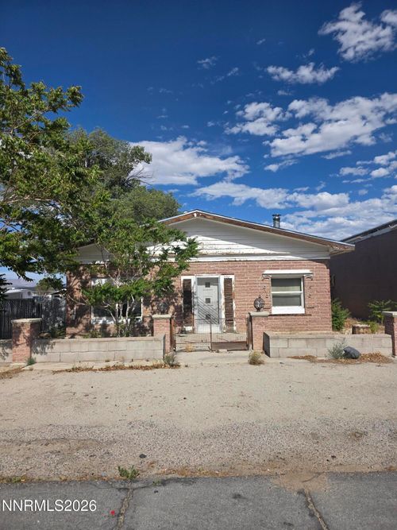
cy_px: 265
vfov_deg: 73.9
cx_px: 198
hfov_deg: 58.9
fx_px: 352
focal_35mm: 23
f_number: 1.7
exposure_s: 1/7944
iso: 64
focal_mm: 6.3
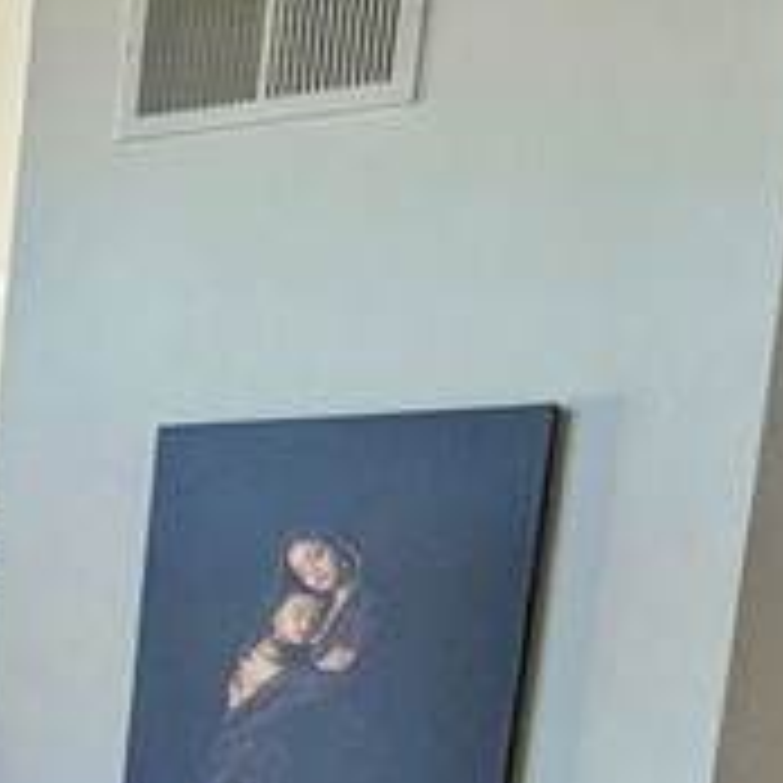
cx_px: -686
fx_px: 2124
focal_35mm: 83
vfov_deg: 18.7
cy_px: 1143
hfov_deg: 16.8
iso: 67
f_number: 2.2
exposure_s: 1/120
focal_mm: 2.35
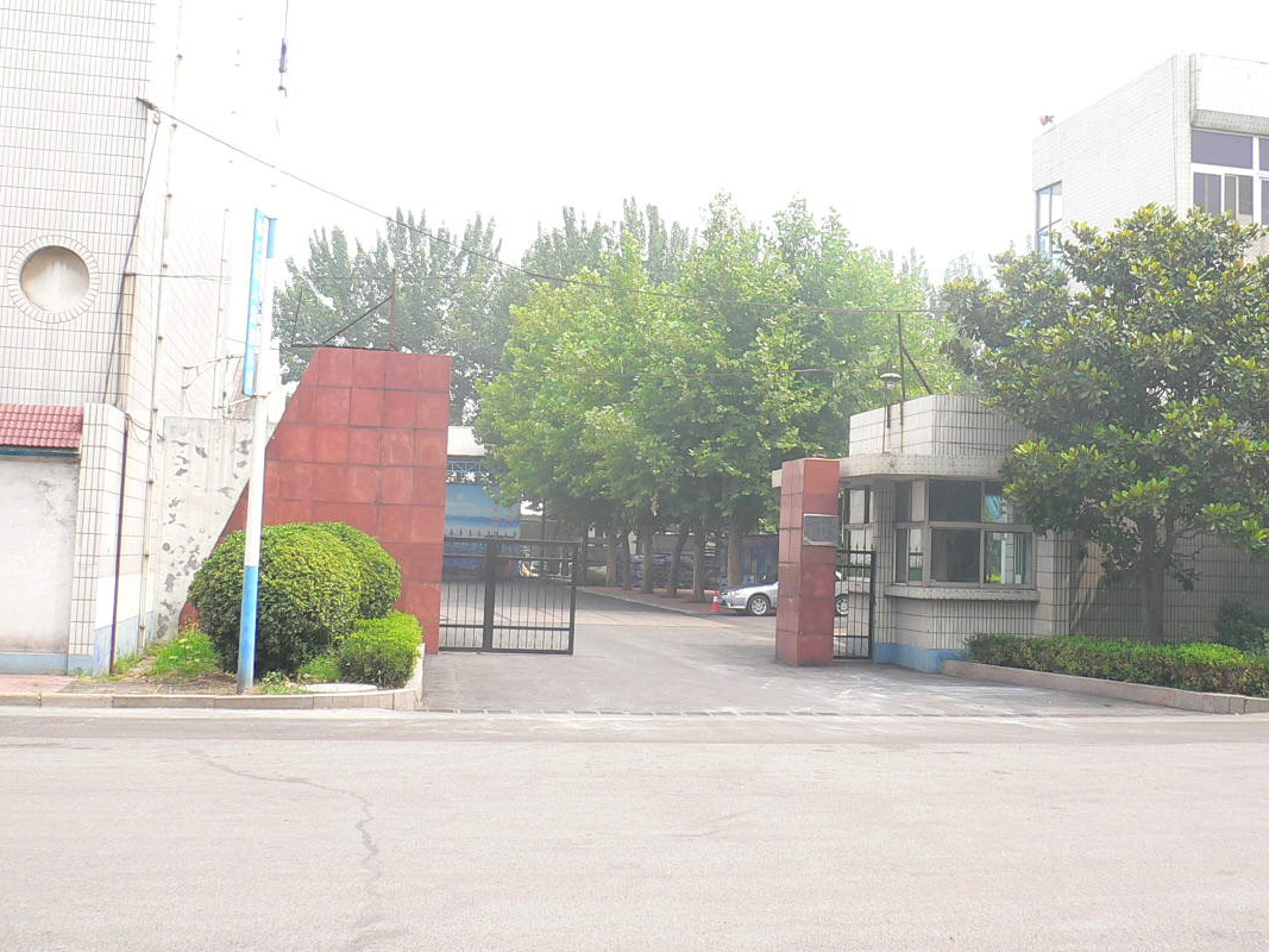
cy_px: 401
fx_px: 1540
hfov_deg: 44.6
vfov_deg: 34.3
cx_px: 756
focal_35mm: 42
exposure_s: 1/100
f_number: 5.6
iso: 64
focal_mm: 5.8
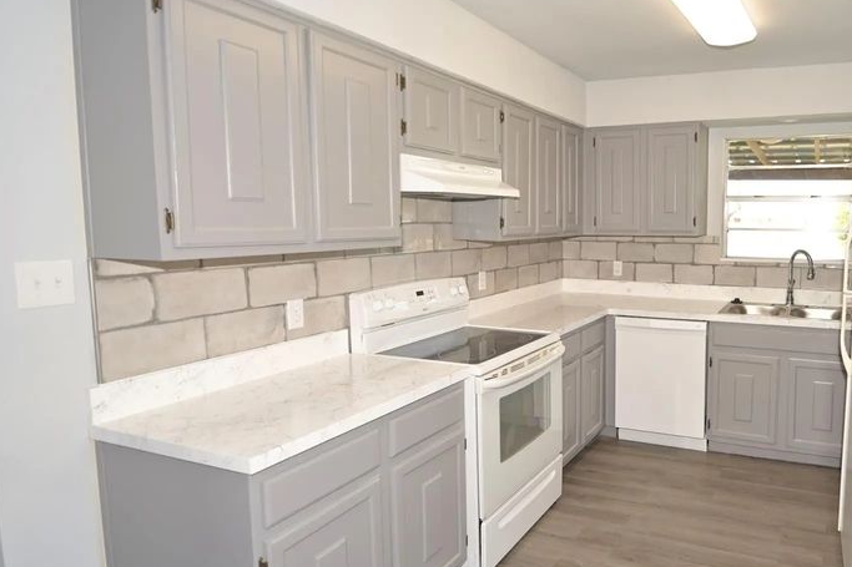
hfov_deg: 70.0
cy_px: 271
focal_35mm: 24
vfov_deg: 53.1
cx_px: 612
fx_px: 568
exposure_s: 1/125
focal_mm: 16
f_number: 2.8
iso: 200
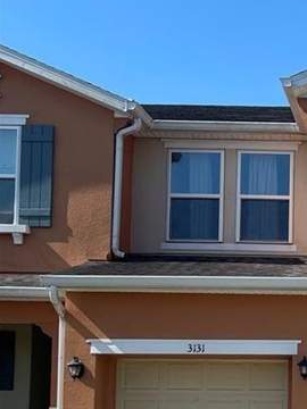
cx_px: 454
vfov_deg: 25.4
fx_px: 875
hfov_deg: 17.9
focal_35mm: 74
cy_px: 378
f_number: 1.6
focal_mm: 5.1
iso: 32
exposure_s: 1/3448
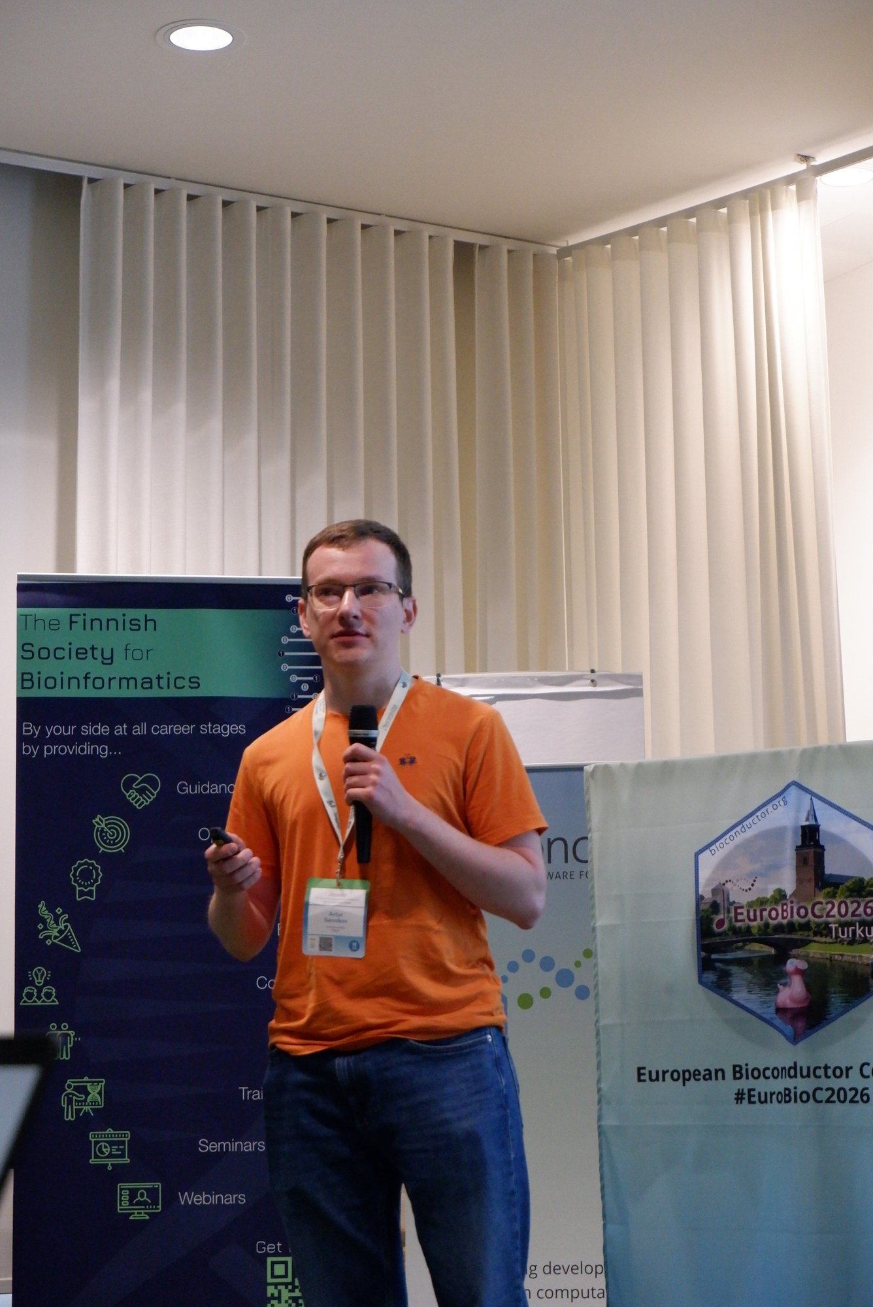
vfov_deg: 29.6
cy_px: 654
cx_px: 436
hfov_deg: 20.0
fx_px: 2470
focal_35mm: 68
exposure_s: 1/125
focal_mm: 45
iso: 5000
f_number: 5.6
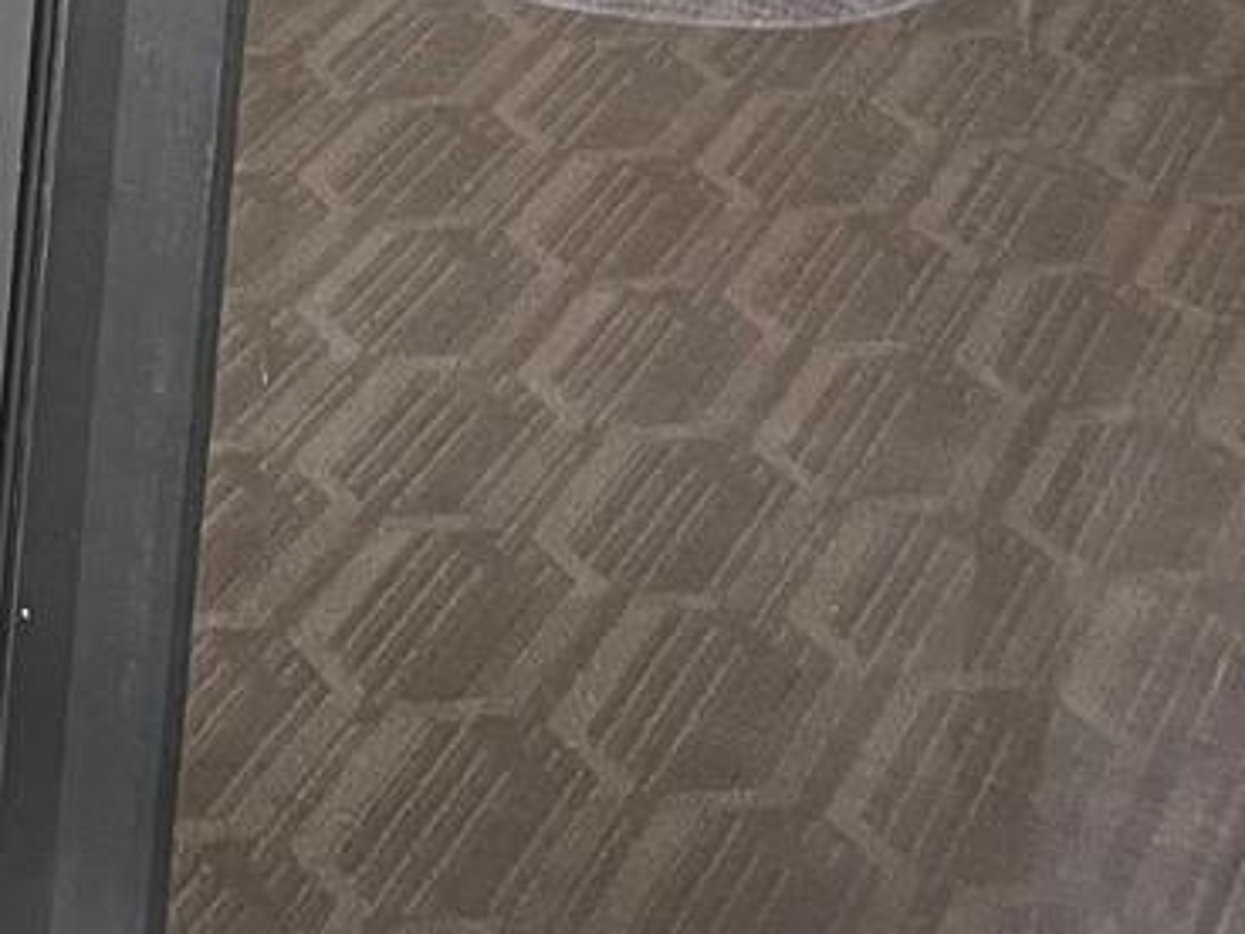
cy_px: -690
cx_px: -1056
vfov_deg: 12.1
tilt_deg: -13.6
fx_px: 4064
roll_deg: +0.1
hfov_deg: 15.0
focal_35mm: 113
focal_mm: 4.2
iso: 125
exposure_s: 1/89
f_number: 1.6
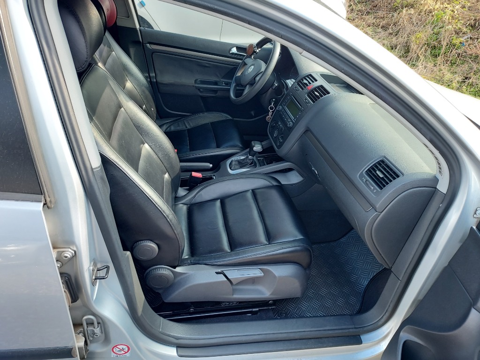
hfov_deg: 71.6
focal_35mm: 24
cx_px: 240
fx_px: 333
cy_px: 180
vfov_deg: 56.8
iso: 50
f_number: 1.8
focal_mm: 4.6
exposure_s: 1/60
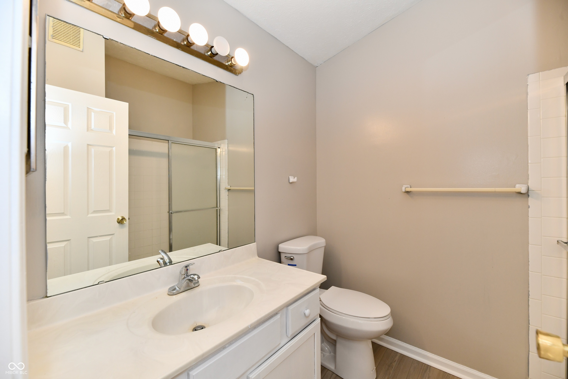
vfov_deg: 81.2
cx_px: 284
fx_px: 221
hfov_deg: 104.3
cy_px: 190
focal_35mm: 14
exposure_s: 1/160
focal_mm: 14
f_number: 6.3
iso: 640
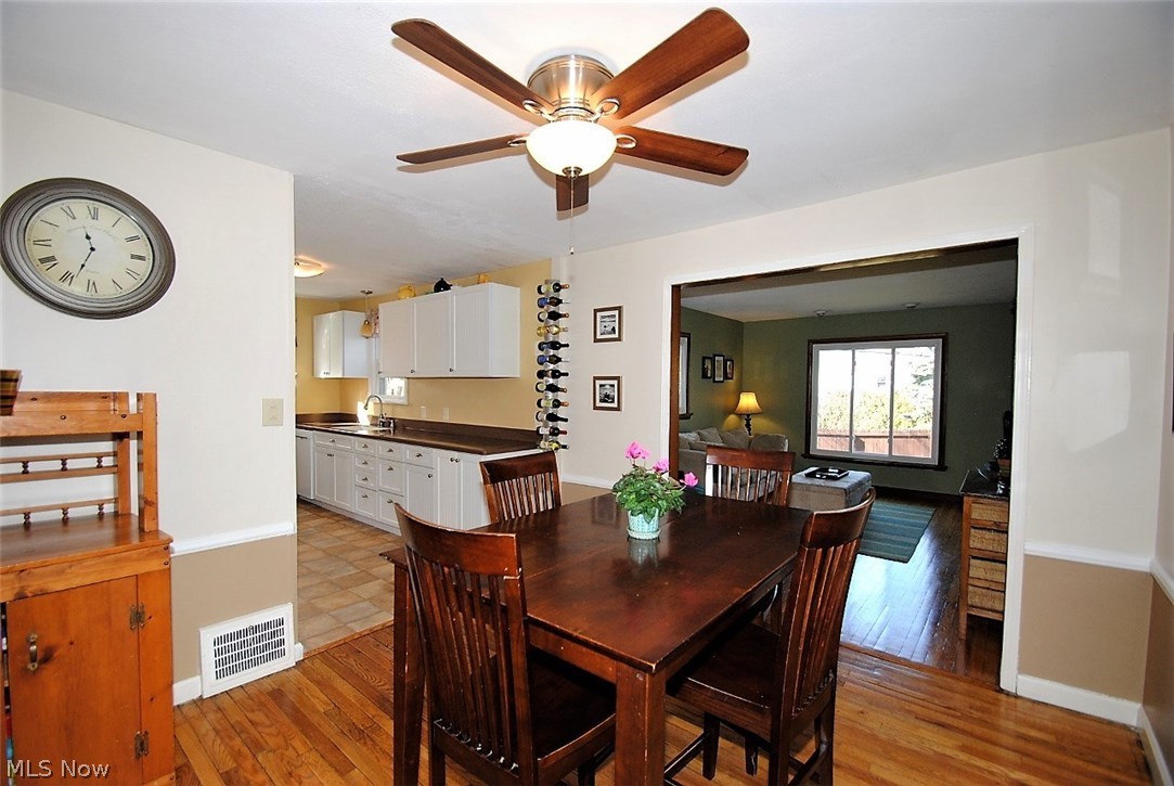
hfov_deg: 100.3
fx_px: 490
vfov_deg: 77.5
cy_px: 393
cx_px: 587
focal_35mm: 15
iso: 400
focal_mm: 10
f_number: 5.6
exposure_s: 1/125
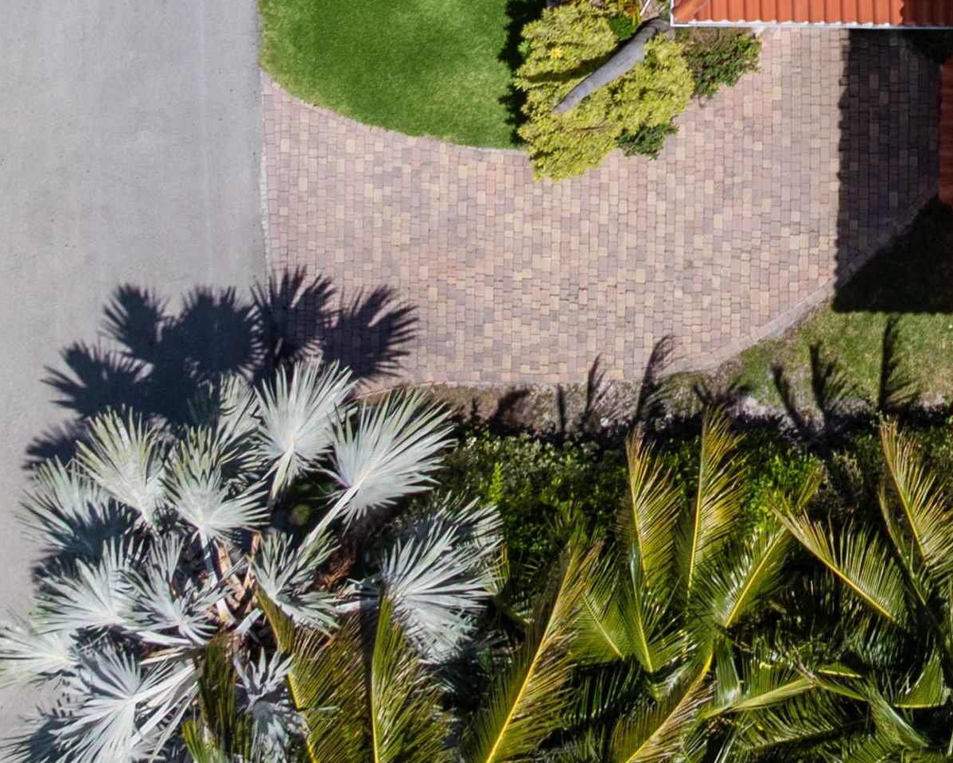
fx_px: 2906
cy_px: -500
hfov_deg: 17.2
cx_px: 1321
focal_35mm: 103
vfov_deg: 13.7
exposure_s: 1/40
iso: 100
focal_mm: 12.29
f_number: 5
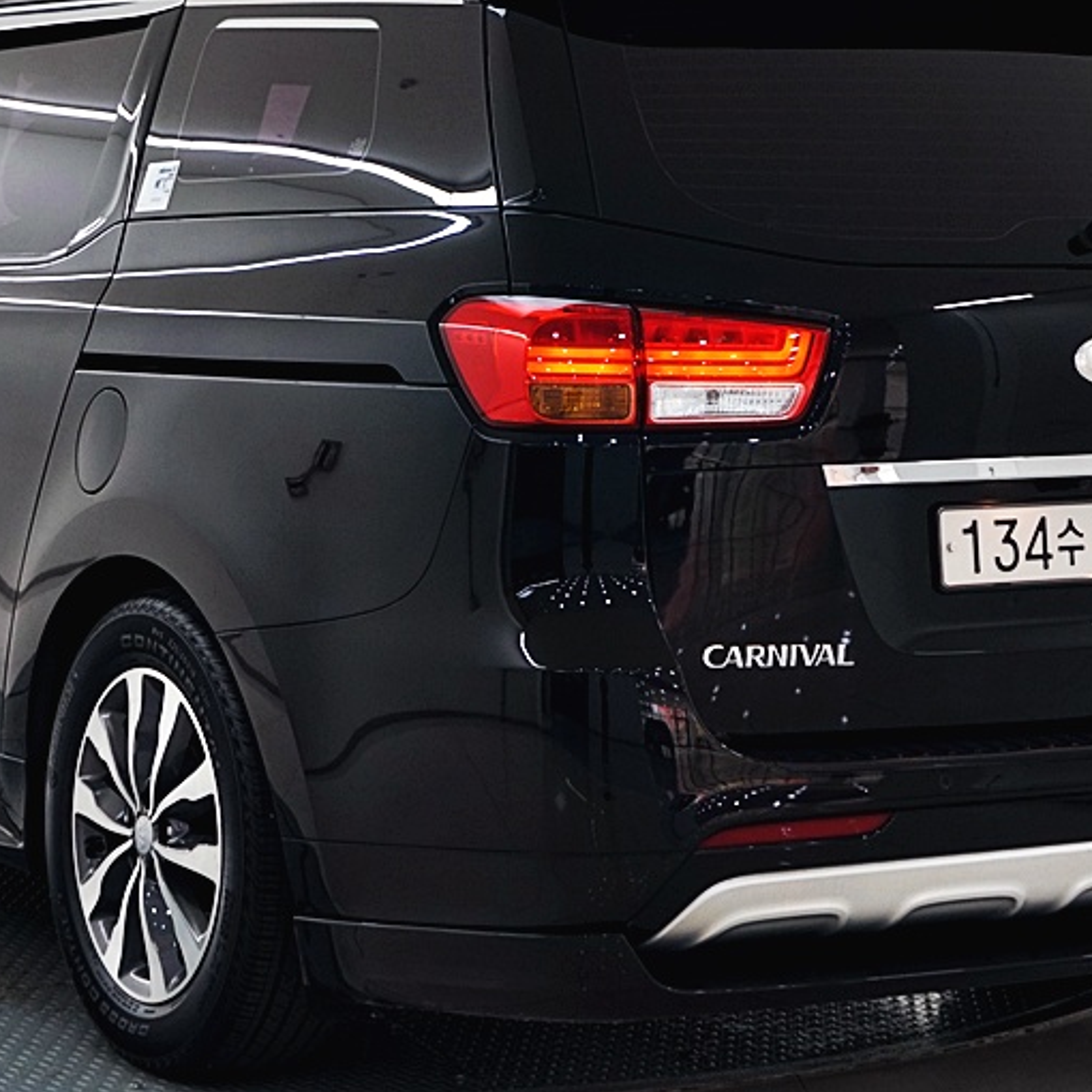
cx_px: 482
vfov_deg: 17.5
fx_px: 3533
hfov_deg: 17.6
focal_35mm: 99
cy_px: 334
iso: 320
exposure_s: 1/60
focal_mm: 36
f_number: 5.6
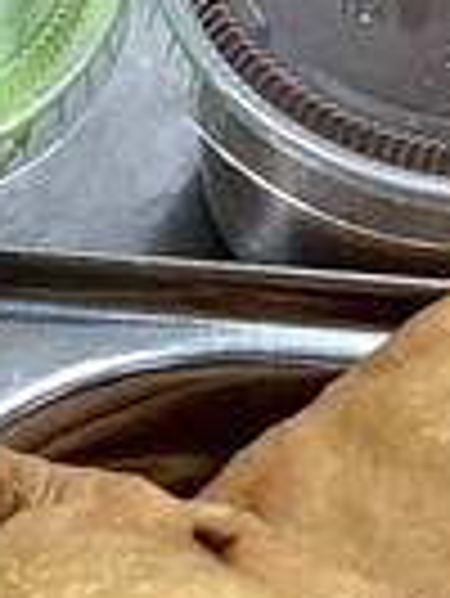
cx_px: -117
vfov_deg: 10.9
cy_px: 1014
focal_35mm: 171
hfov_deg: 8.6
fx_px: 2959
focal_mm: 3.3
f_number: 2.4
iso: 125
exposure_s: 1/60
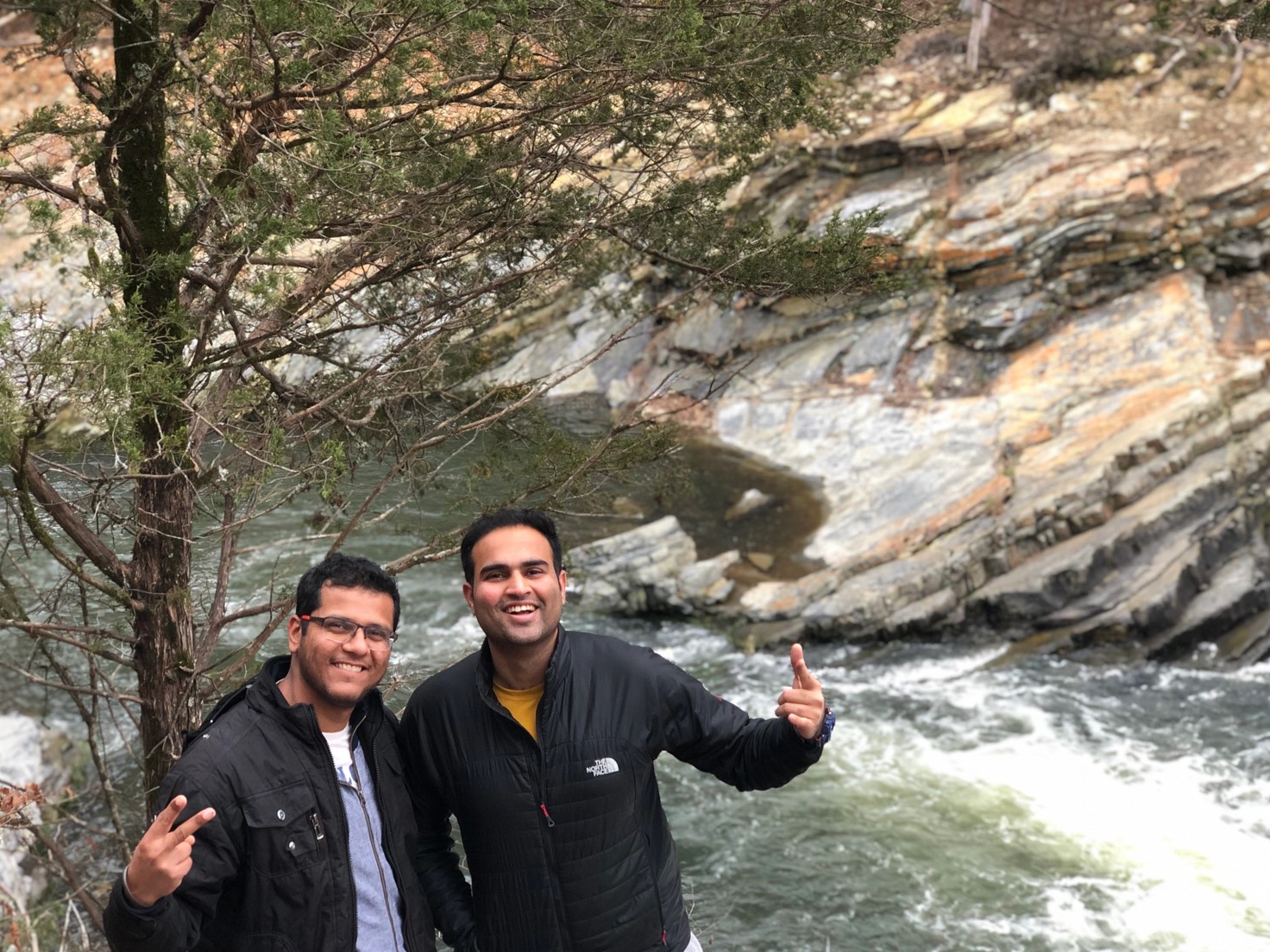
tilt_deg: -16.9
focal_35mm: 53
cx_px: 630
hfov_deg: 36.2
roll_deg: +2.0
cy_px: 484
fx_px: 1944
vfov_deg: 27.5
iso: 64
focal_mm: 6
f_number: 2.4
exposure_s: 1/60
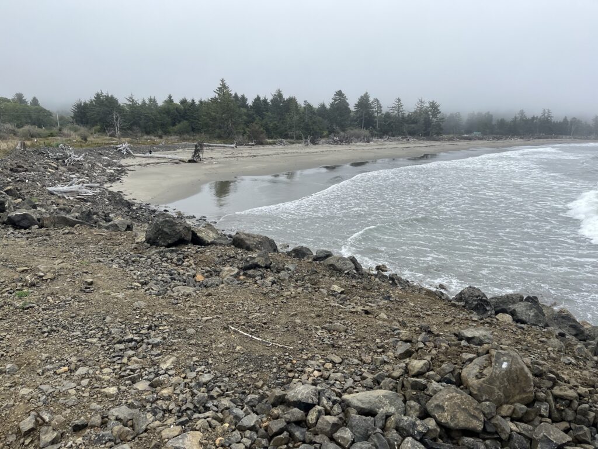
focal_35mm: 26
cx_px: 299
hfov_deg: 67.3
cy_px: 224
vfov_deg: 53.1
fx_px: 449
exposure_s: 1/1672
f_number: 1.6
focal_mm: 5.1
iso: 50
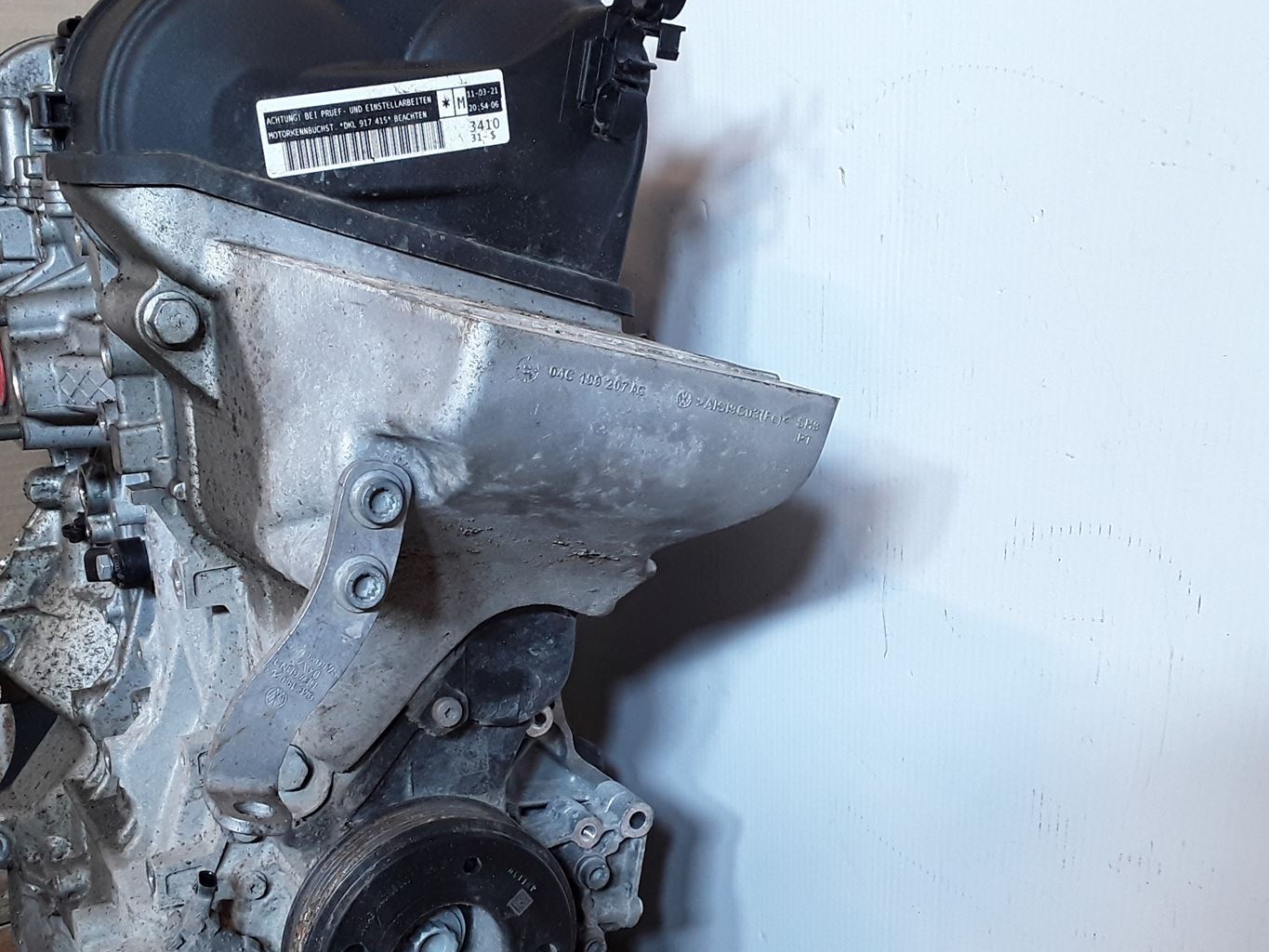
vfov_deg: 34.1
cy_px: 615
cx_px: 461
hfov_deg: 44.4
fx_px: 1540
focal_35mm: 42
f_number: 1.9
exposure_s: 1/50
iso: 64
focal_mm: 2.91
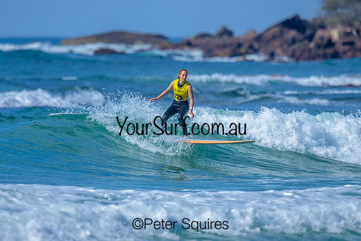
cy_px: 101
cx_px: 137
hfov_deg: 1.9
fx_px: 11032
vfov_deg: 1.3
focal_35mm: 1100
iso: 180
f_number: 6.3
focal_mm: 800
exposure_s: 1/2000
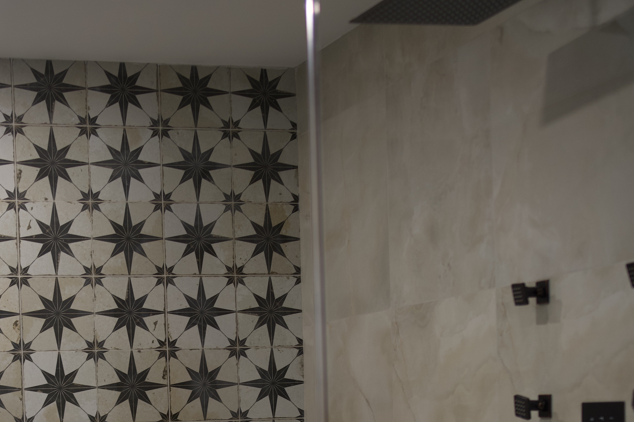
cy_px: 478
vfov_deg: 16.1
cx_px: 192
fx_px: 1444
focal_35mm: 82
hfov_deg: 24.6
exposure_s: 1/30
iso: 125
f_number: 2.2
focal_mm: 35
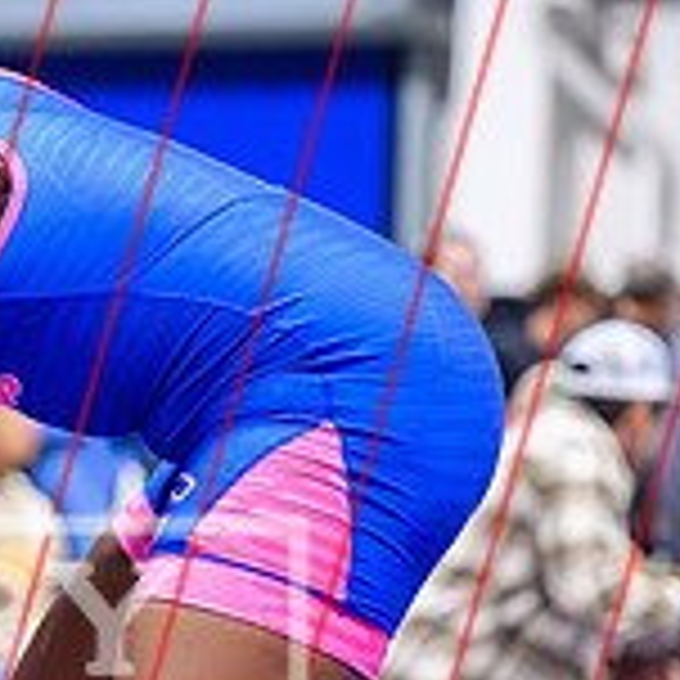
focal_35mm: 379
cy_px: 639
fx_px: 8423
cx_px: -238
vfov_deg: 4.6
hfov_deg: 4.6
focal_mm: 93
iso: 4000
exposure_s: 1/800
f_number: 2.8
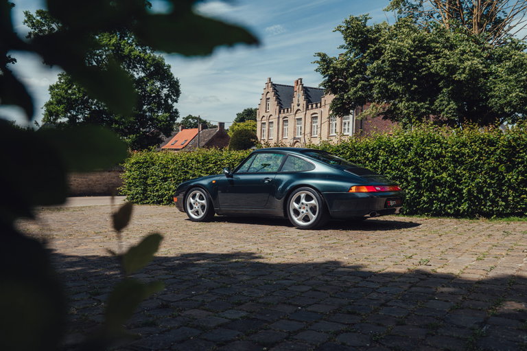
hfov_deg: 60.3
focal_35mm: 31
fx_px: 453
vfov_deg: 42.3
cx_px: 264
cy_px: 176
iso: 100
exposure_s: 1/125
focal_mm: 31
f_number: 5.6
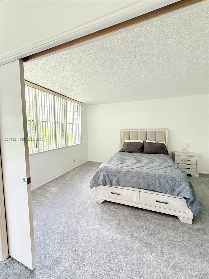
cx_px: 104
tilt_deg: -3.7
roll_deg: +0.2
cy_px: 140
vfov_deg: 102.1
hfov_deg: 85.7
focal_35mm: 14
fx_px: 113
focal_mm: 2.22
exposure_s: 1/69
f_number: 2.2
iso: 320
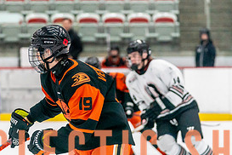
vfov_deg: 6.0
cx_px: 71
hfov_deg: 9.0
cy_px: 151
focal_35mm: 228
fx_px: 1469
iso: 3200
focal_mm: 105
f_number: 2.8
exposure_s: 1/1250
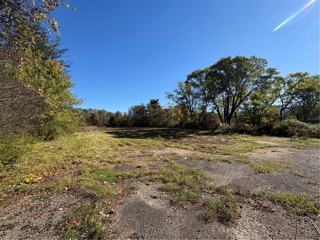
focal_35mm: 14
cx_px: 160
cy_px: 120
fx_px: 129
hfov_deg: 102.1
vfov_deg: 85.7
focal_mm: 2.22
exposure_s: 1/1126
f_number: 2.2
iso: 50
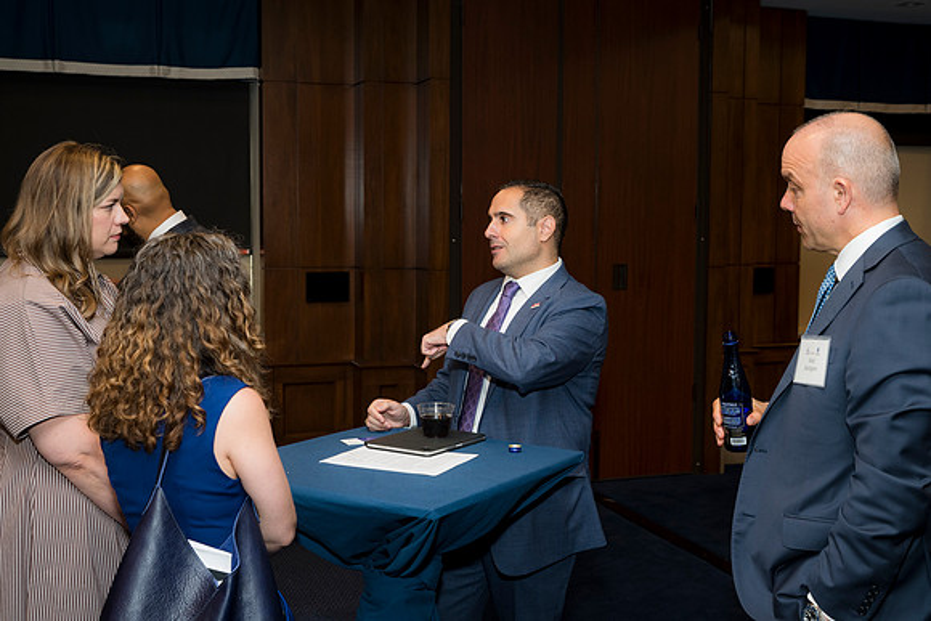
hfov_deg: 48.4
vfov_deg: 33.4
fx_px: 1035
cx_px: 466
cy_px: 310
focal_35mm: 40
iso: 800
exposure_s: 1/125
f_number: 5
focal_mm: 40
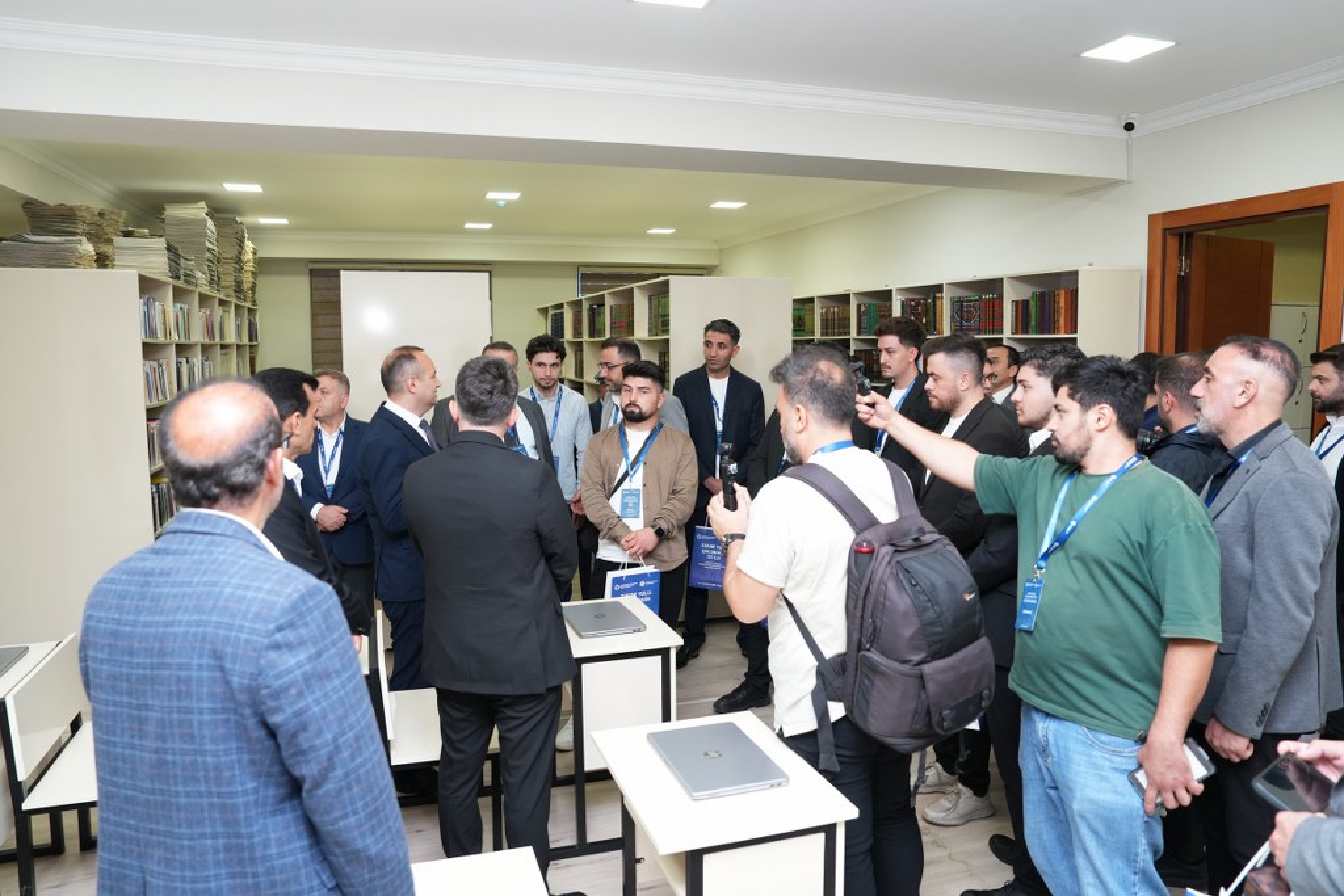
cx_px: 672
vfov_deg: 53.1
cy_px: 448
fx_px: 896
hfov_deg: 73.7
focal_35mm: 24
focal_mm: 24
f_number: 4
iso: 1600
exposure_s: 1/125
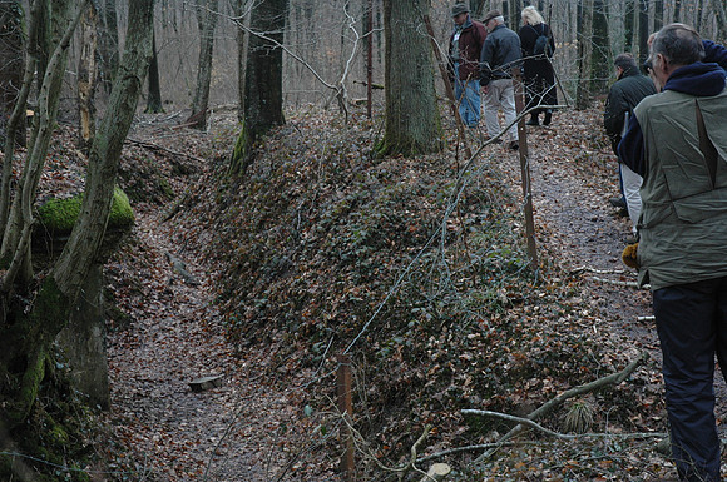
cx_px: 364
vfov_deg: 18.9
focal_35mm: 72
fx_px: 1452
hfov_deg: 28.1
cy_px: 241
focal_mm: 48
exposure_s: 1/250
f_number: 4.5
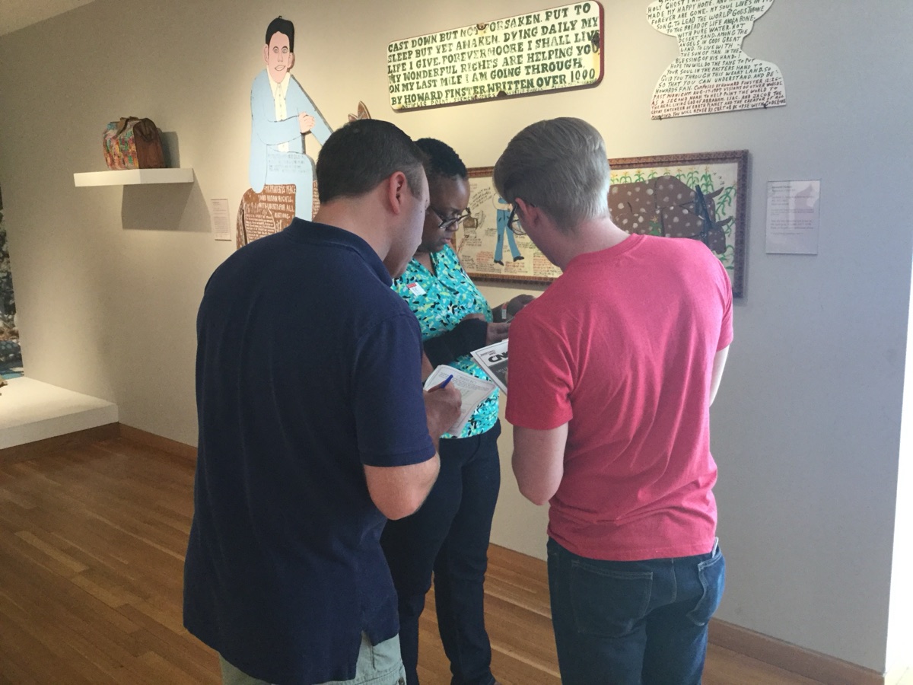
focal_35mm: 31
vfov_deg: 45.4
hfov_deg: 58.4
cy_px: 342
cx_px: 456
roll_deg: +2.3
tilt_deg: -12.5
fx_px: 818
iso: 100
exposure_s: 1/30
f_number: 2.4
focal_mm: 3.3
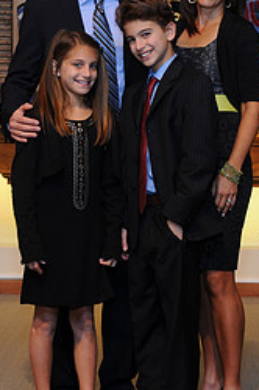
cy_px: 181
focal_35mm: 126
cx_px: 138
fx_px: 1363
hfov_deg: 10.9
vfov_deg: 16.3
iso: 500
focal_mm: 70
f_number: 5
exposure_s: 1/50
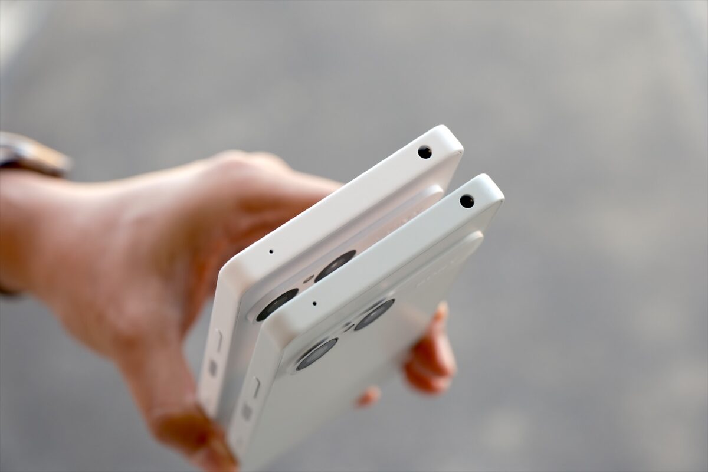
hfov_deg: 28.1
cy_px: 236
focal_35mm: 72
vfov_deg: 18.9
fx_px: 1416
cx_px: 354
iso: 250
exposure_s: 1/125
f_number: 4
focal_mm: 48.2
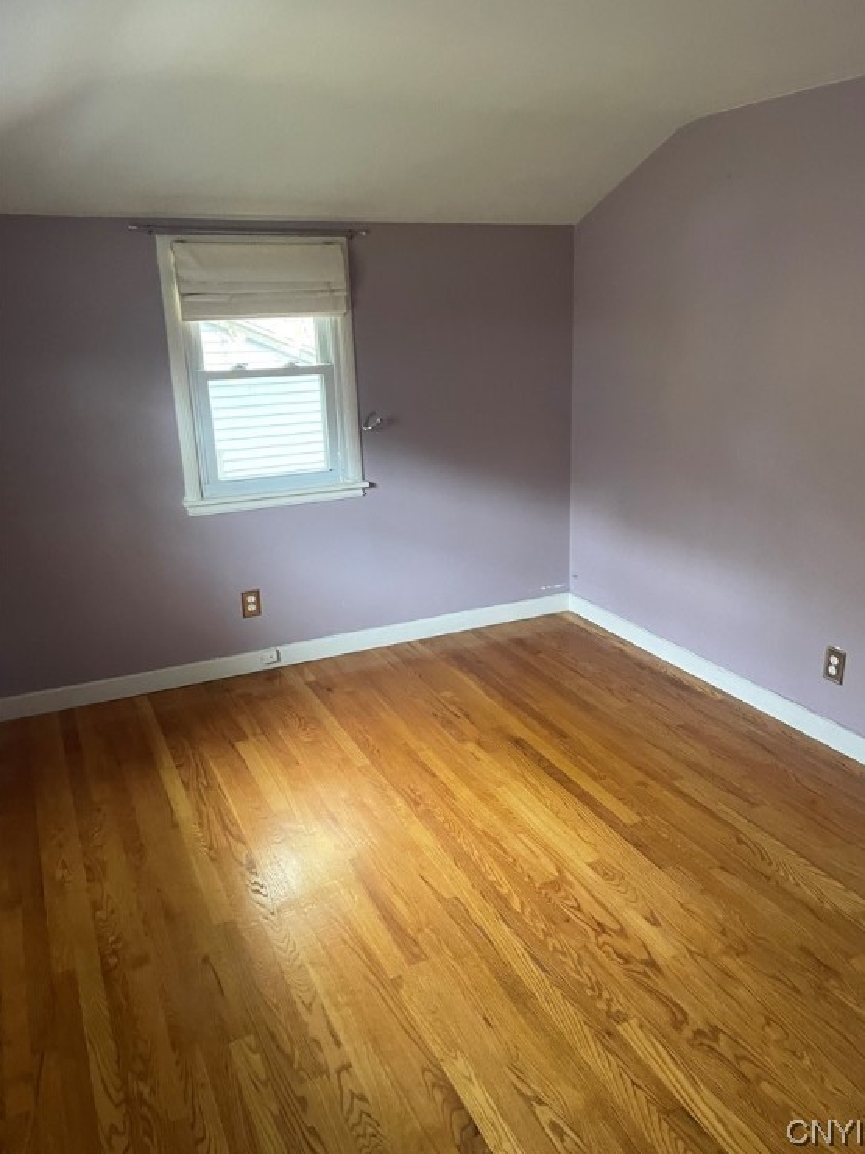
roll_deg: +1.0
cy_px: 560
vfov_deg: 65.3
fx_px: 900
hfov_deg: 51.3
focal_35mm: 27
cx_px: 444
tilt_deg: -14.1
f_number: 1.6
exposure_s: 1/60
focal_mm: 4.2
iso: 320
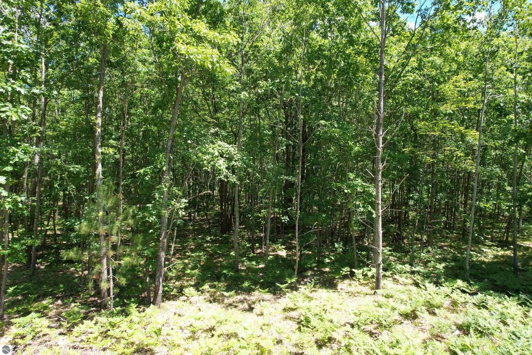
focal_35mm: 22
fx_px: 325
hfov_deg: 78.6
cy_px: 178
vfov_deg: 57.2
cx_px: 266
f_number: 2.8
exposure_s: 1/400
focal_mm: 8.38
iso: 110
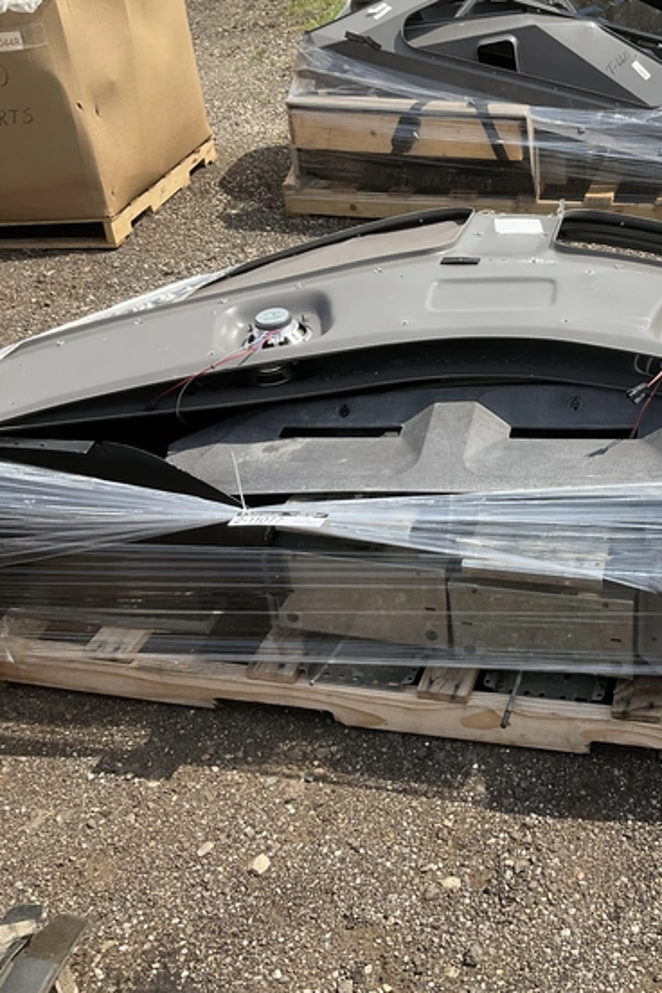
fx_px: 1131
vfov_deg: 47.4
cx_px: 518
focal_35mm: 41
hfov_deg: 31.9
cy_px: 494
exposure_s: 1/1490
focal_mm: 3
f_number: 1.8
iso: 25
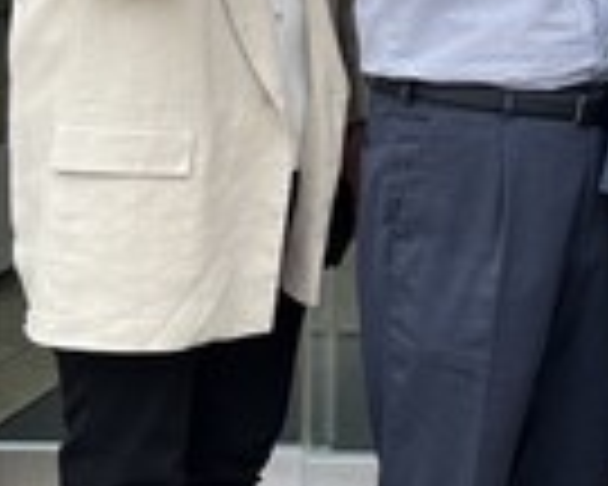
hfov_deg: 15.5
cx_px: 941
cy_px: -50
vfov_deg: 13.4
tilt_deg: -4.3
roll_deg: -1.0
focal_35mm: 113
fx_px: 2033
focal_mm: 5.1
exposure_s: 1/676
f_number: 1.6
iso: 50
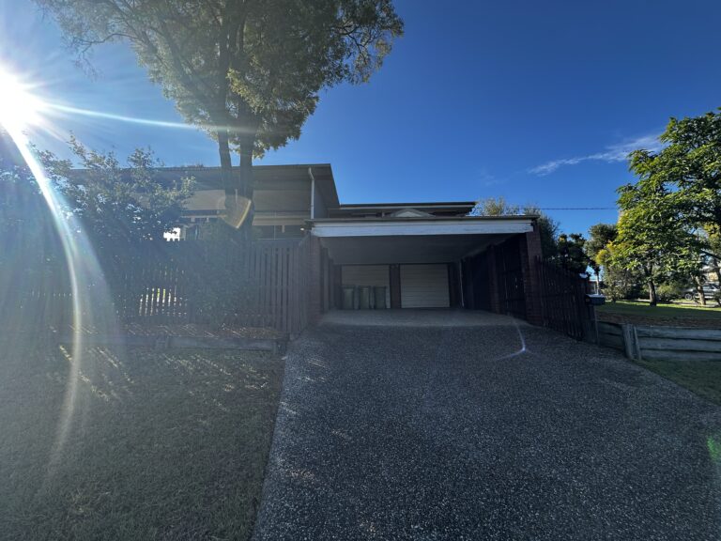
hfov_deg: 102.1
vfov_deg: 85.7
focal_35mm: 14
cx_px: 360
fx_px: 292
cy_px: 270
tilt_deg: +8.0
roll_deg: +1.0
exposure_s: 1/600
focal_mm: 2.22
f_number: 2.2
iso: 40
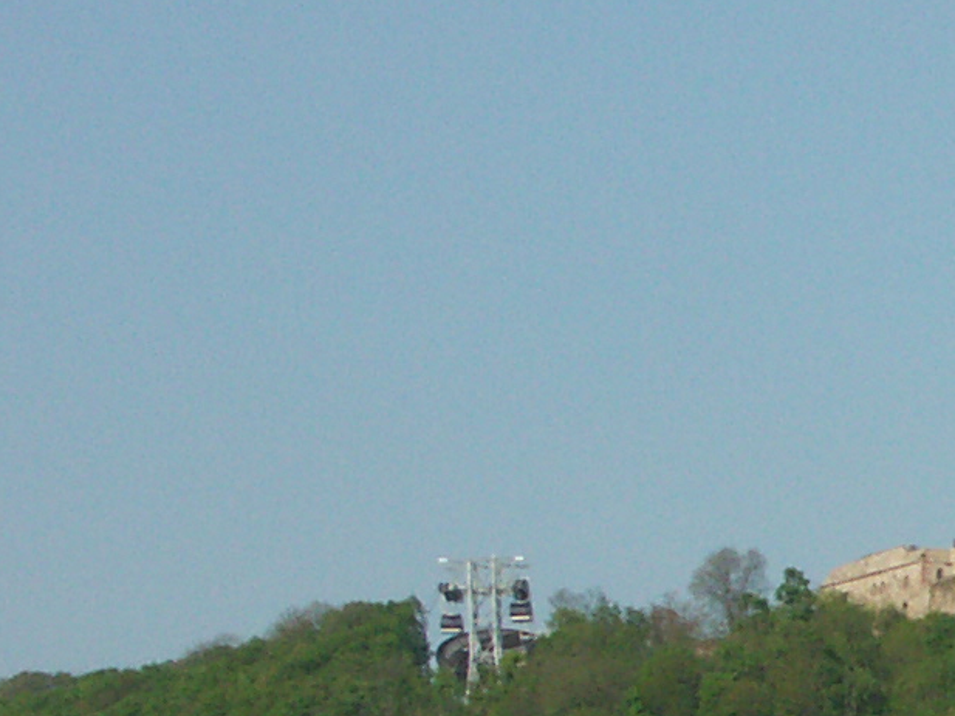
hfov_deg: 9.7
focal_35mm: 199
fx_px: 5491
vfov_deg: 7.4
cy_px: 920
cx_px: 1405
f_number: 8
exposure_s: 1/400
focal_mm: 12.42
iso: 100
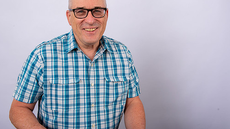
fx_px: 280
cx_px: 103
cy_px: 41
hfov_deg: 44.5
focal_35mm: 46
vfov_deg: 25.8
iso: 125
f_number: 9
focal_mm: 38
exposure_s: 1/250
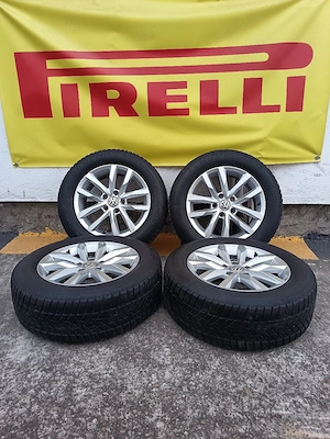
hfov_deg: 56.8
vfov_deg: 71.6
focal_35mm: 24
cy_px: 220
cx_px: 165
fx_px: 305
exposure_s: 1/100
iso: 658
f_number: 1.75
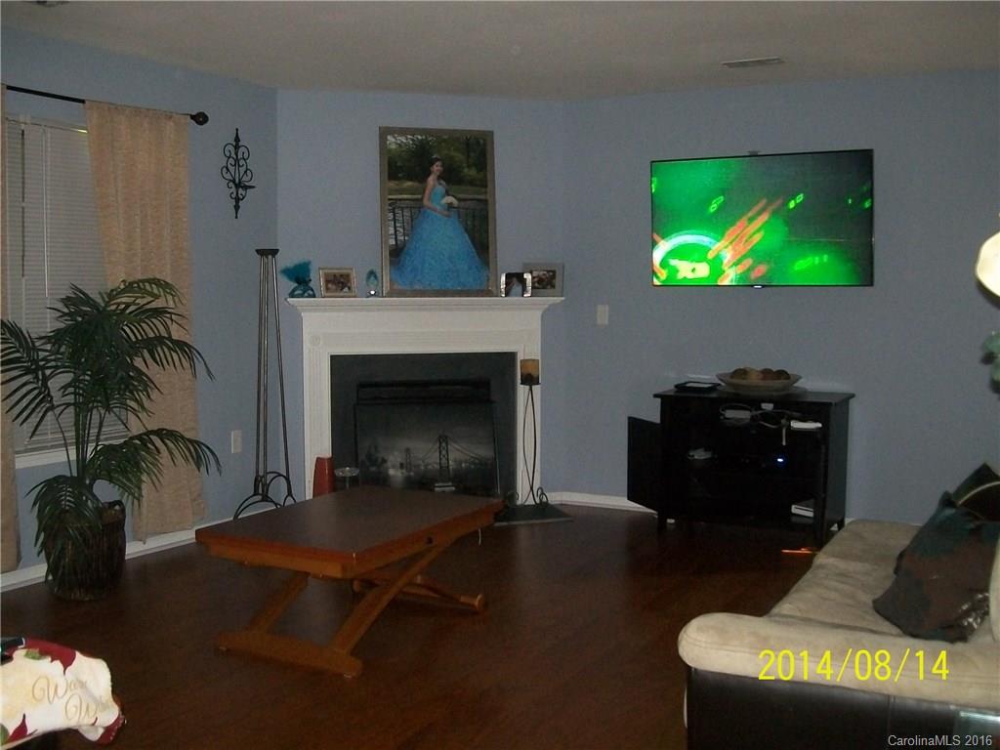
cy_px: 375
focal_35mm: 36
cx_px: 500
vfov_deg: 39.7
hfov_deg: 51.4
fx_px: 1040
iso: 240
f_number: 2.7
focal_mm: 6
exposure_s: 1/30
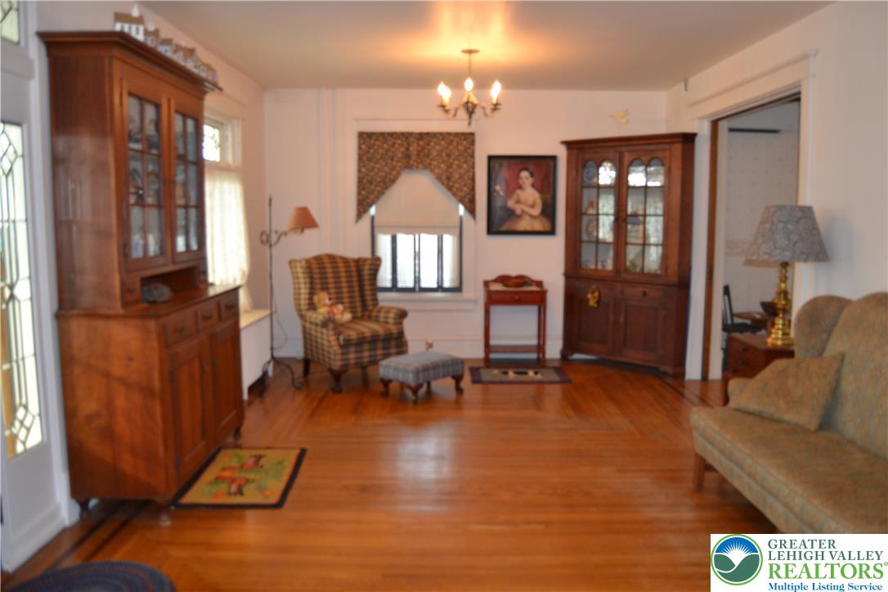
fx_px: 666
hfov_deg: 67.4
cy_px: 296
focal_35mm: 27
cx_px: 444
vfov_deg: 47.9
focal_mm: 18
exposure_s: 1/60
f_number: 3.5
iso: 640
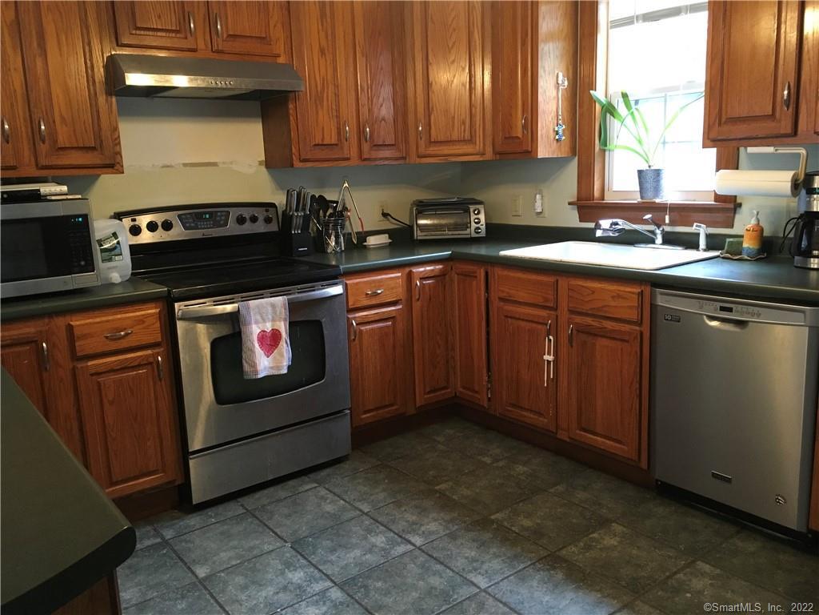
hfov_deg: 61.7
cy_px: 308
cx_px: 410
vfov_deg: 48.2
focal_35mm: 29
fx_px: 686
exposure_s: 1/30
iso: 160
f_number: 2.2
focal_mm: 4.15
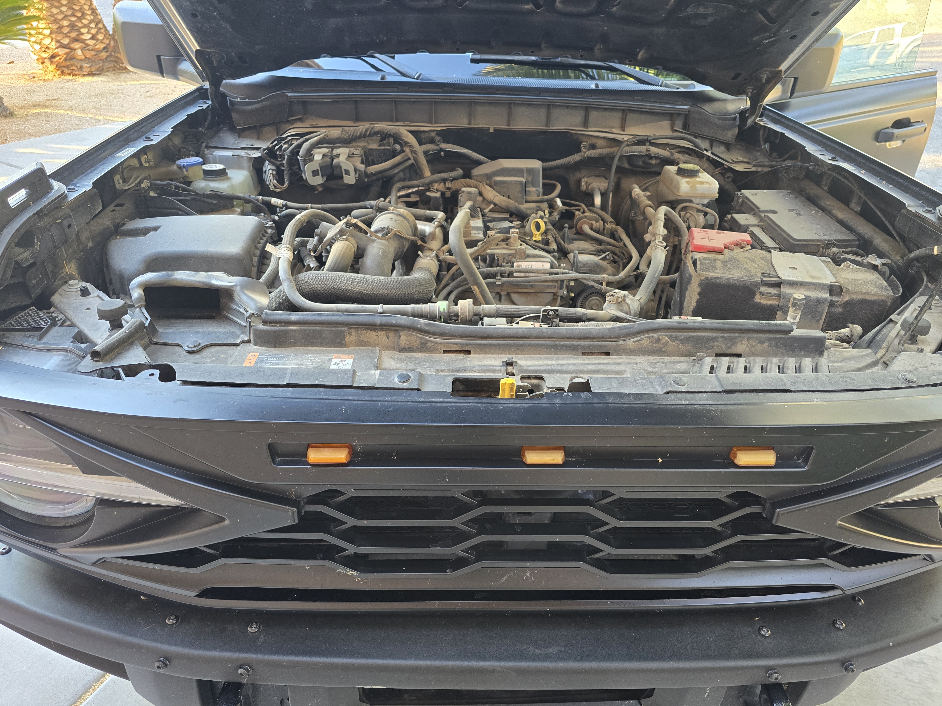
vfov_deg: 58.9
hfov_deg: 73.9
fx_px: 626
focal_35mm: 23
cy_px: 353
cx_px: 471
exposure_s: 1/120
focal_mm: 6.3
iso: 160
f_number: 1.7
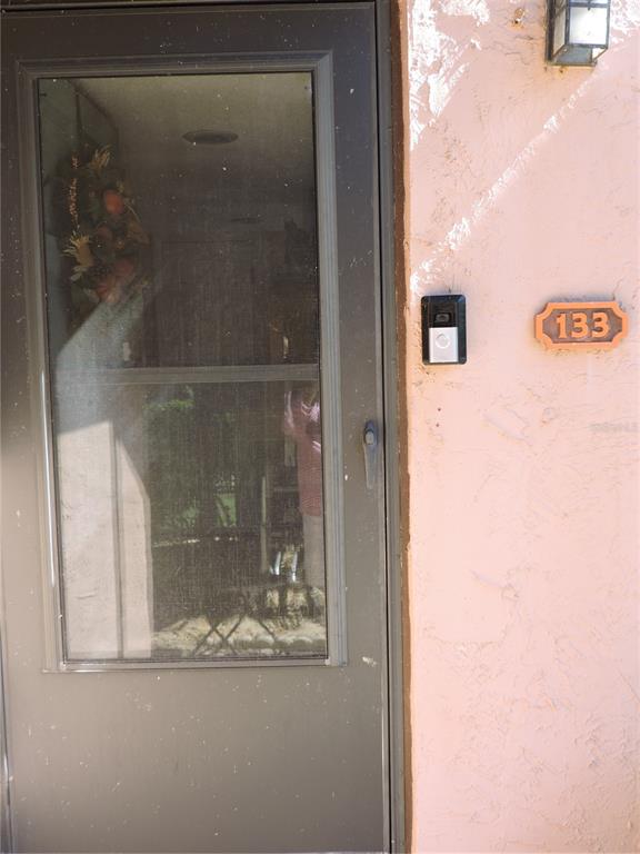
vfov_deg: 52.6
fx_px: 863
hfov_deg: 40.7
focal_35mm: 35
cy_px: 427
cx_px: 320
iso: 100
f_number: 3.3
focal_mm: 6.2
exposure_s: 1/125
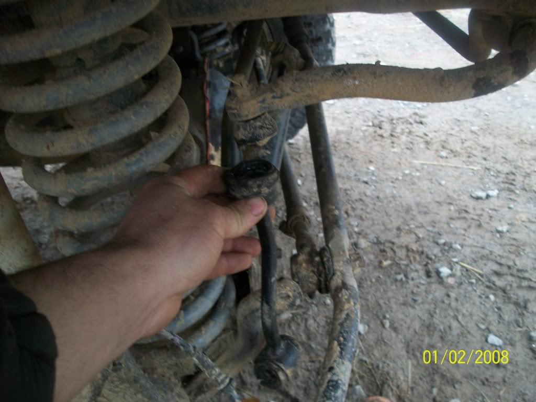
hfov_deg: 56.8
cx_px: 268
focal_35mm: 32
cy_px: 201
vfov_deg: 44.2
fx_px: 495
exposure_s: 1/30
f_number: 2.9
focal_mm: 5.7
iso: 80
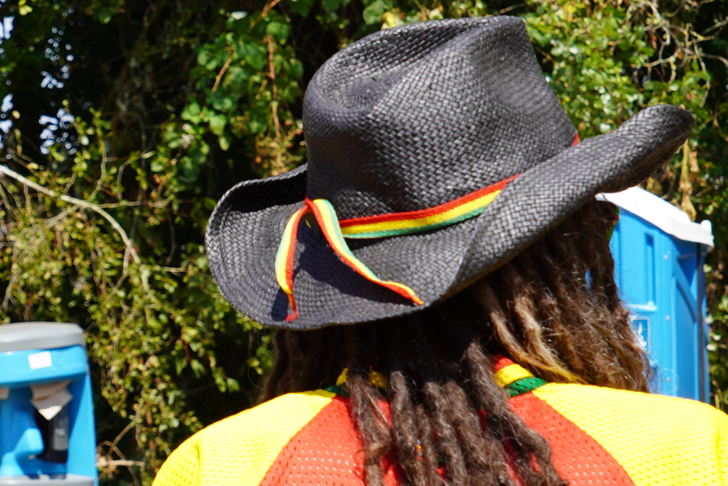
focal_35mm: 183
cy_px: 238
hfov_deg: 11.0
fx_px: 3701
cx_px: -153
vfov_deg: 7.5
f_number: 9
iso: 100
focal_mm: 51
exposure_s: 1/125
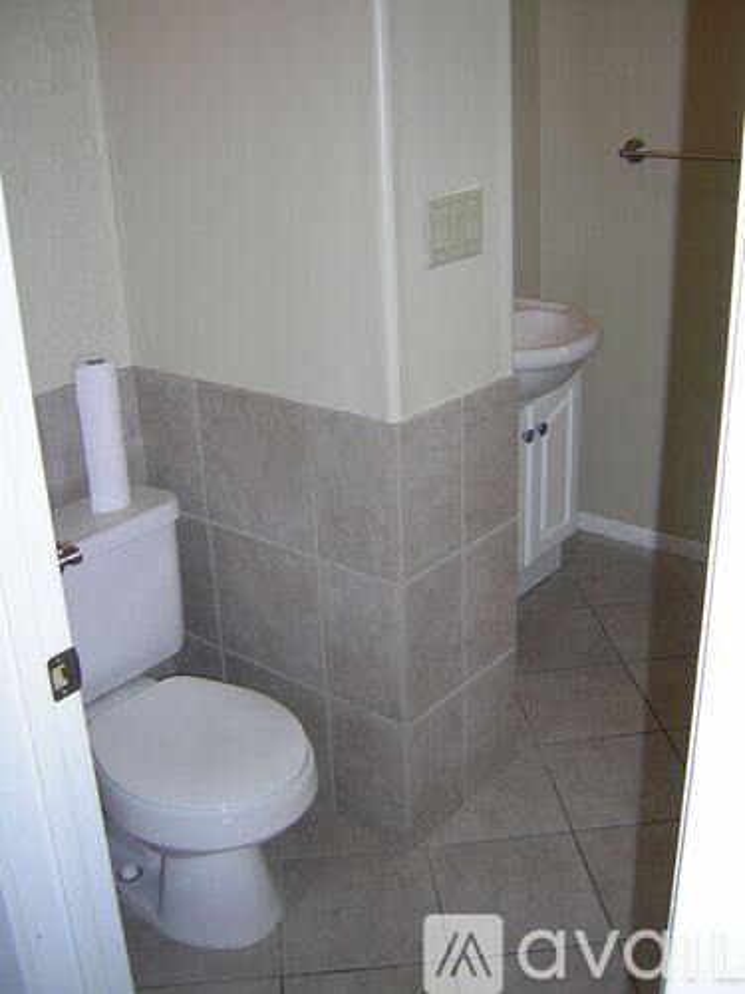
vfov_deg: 51.4
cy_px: 497
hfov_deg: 39.7
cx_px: 372
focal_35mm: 36
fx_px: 1033
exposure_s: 1/60.1
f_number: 2.6
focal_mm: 4.7
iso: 50
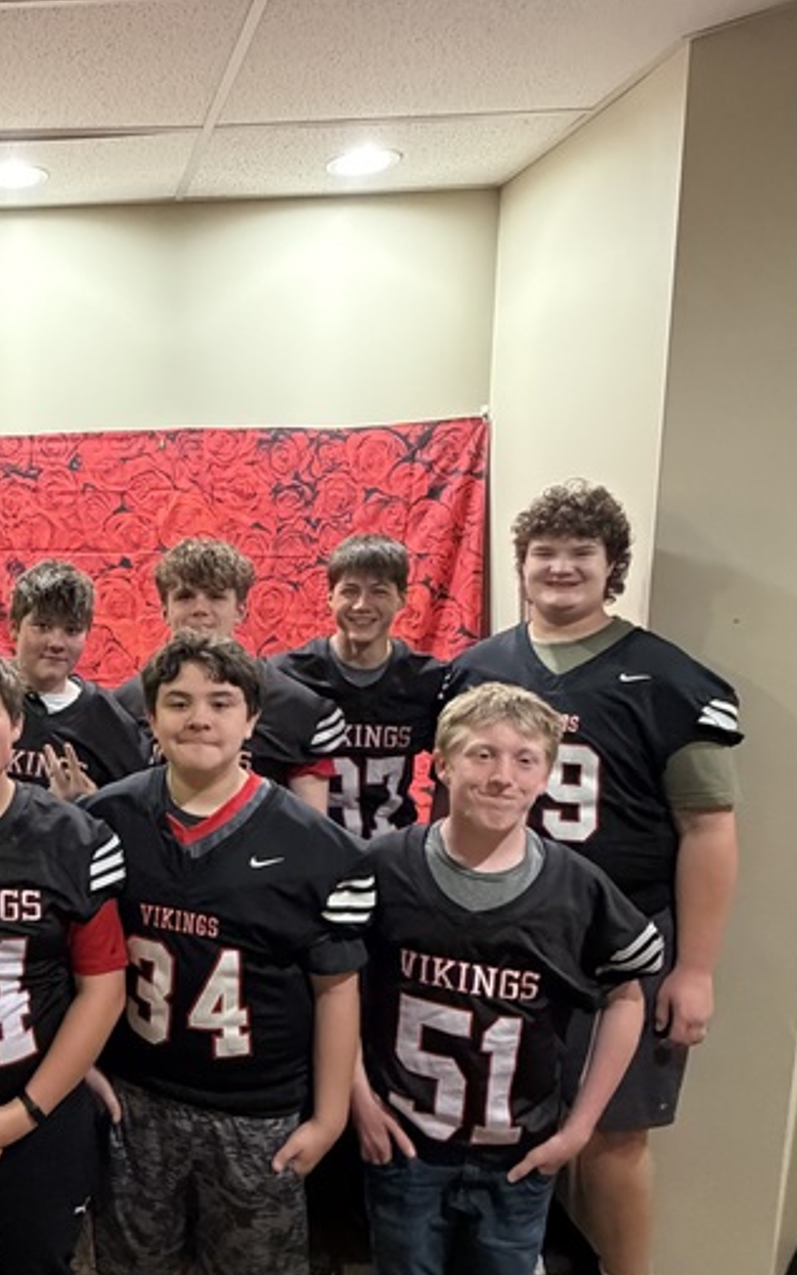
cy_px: 729
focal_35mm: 30
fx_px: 1042
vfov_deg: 62.6
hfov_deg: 37.9
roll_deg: +1.1
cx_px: 25
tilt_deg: -7.1
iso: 800
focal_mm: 2.22
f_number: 2.2
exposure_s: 1/60
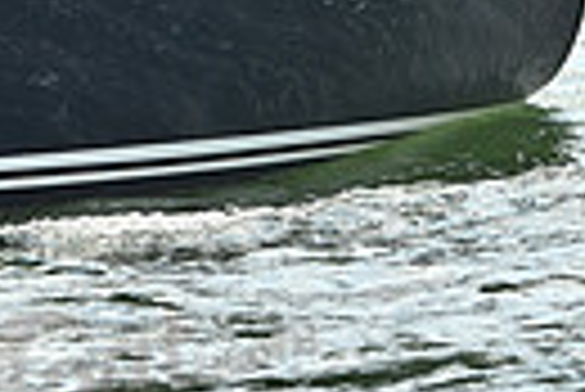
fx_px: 8101
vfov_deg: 2.8
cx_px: -544
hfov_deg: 4.1
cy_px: -228
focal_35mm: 498
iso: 320
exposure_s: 1/1600
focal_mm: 112
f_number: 5.6
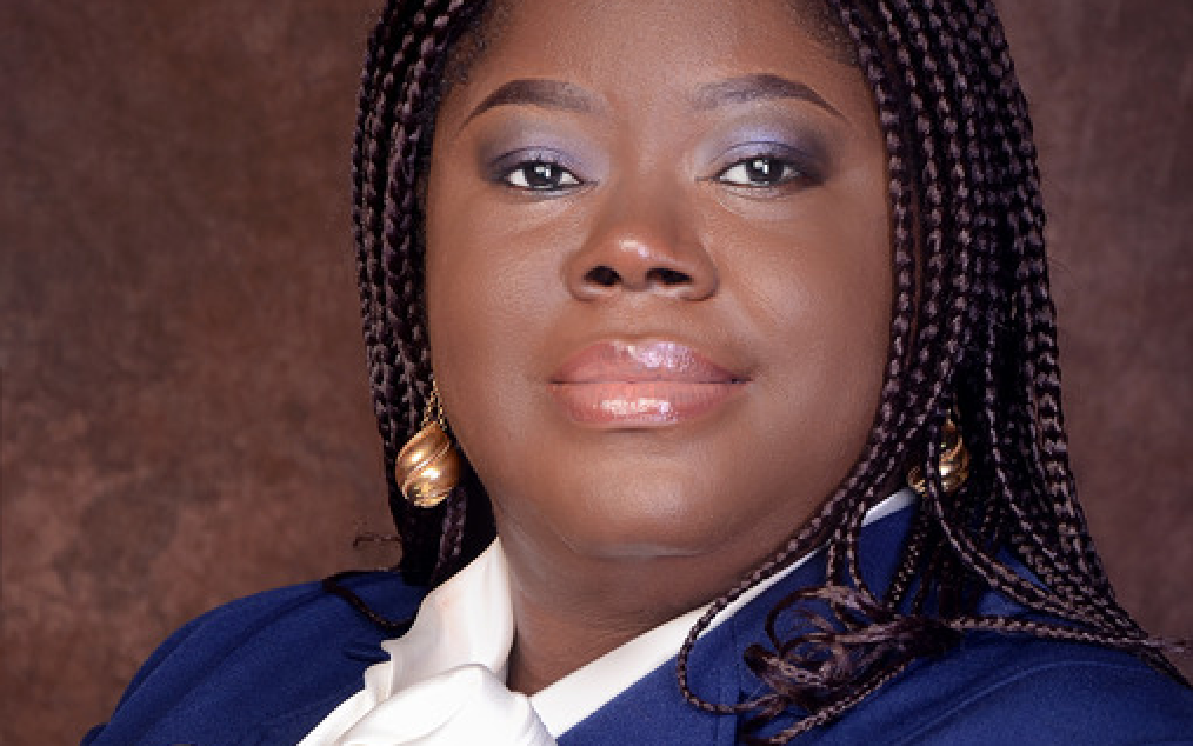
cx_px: 596
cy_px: 421
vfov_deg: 7.1
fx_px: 6016
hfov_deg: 11.3
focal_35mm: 185
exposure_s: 1/80
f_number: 7.1
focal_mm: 80
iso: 160
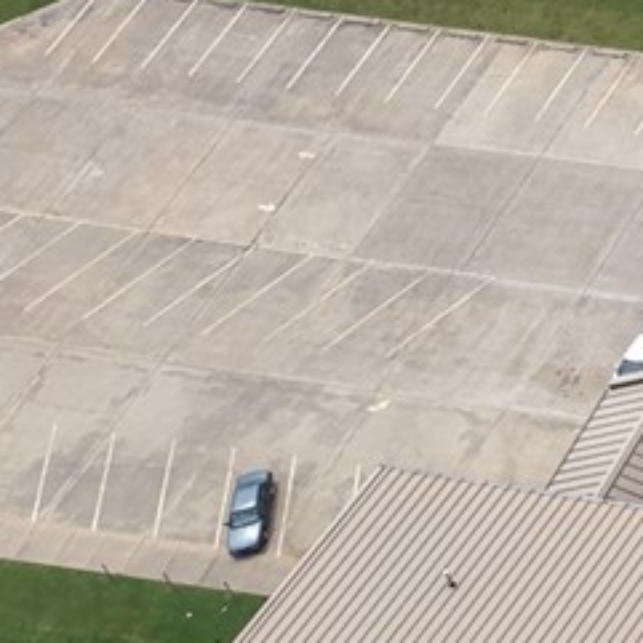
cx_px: 2156
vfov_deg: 9.6
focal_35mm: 169
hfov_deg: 8.2
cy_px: -659
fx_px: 3552
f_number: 1.8
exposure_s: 1/3200
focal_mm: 8.67
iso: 150
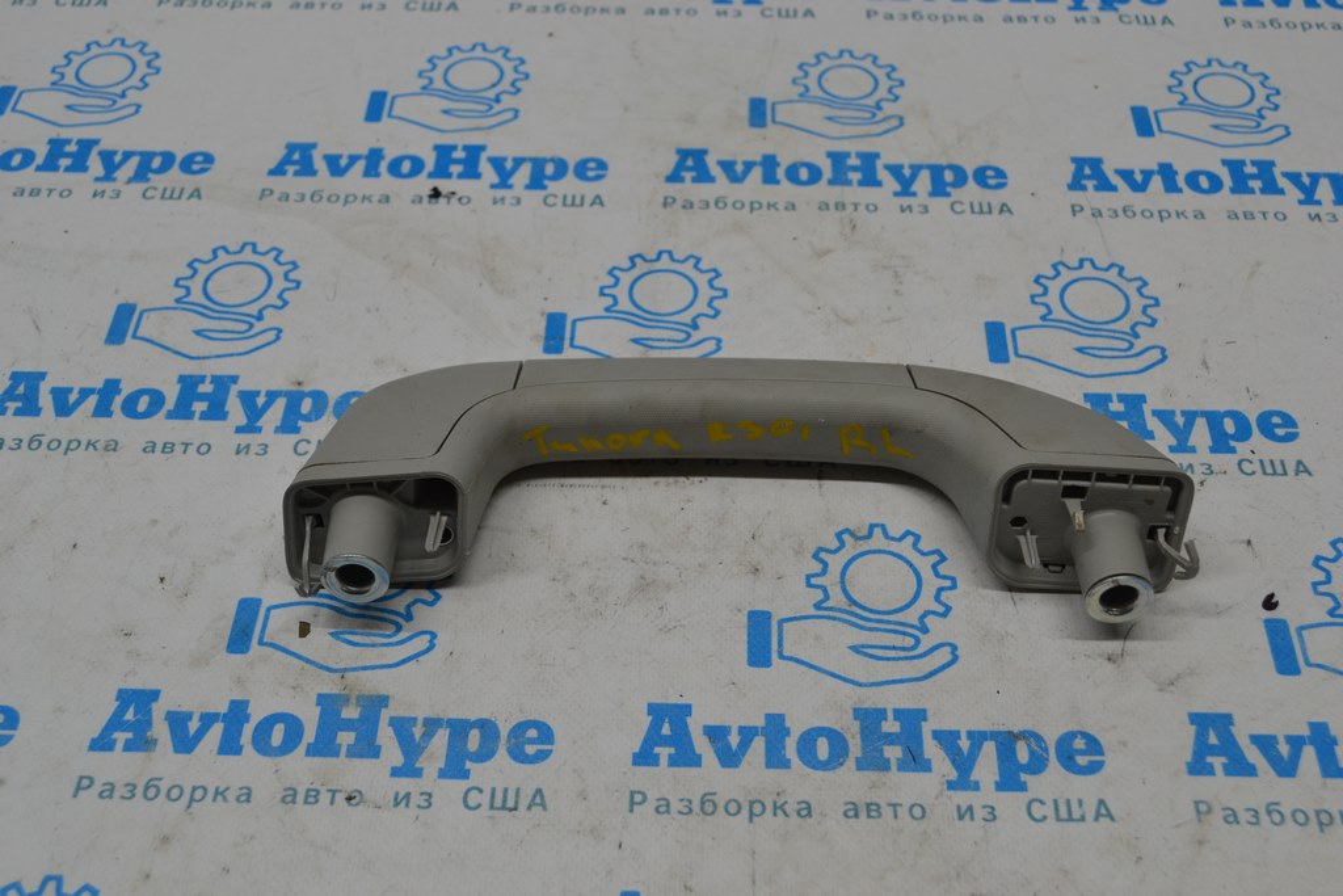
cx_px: 672
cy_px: 448
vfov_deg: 30.9
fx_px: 1623
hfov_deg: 45.0
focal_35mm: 44
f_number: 5.6
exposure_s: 1/125
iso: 320
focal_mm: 29
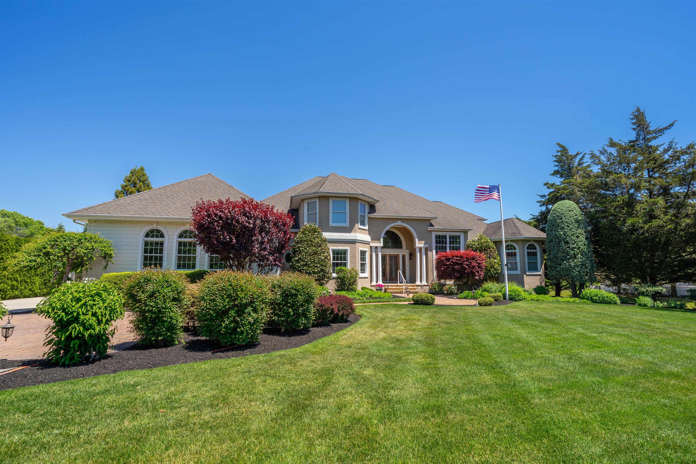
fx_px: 309
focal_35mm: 16
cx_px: 348
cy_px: 232
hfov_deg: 96.7
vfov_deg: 73.7
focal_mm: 16
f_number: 9
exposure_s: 1/160
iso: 100
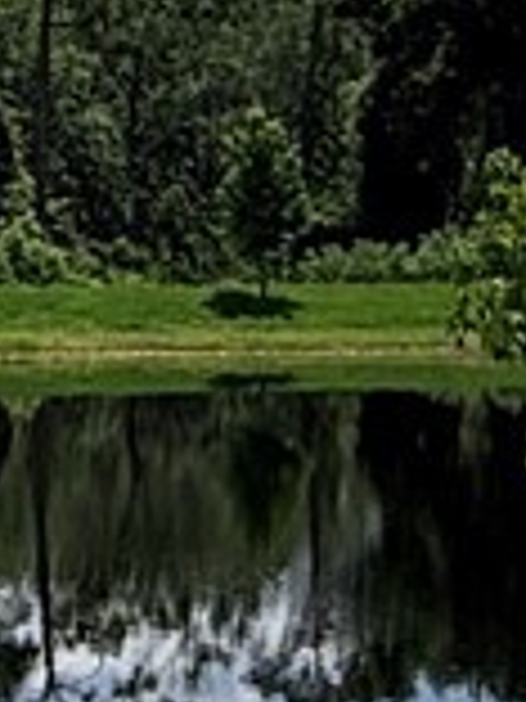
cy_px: 248
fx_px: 2917
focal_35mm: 144
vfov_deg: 13.7
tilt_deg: -1.8
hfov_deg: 9.7
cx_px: -463
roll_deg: -0.1
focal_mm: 2.22
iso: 50
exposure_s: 1/3891
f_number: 2.2
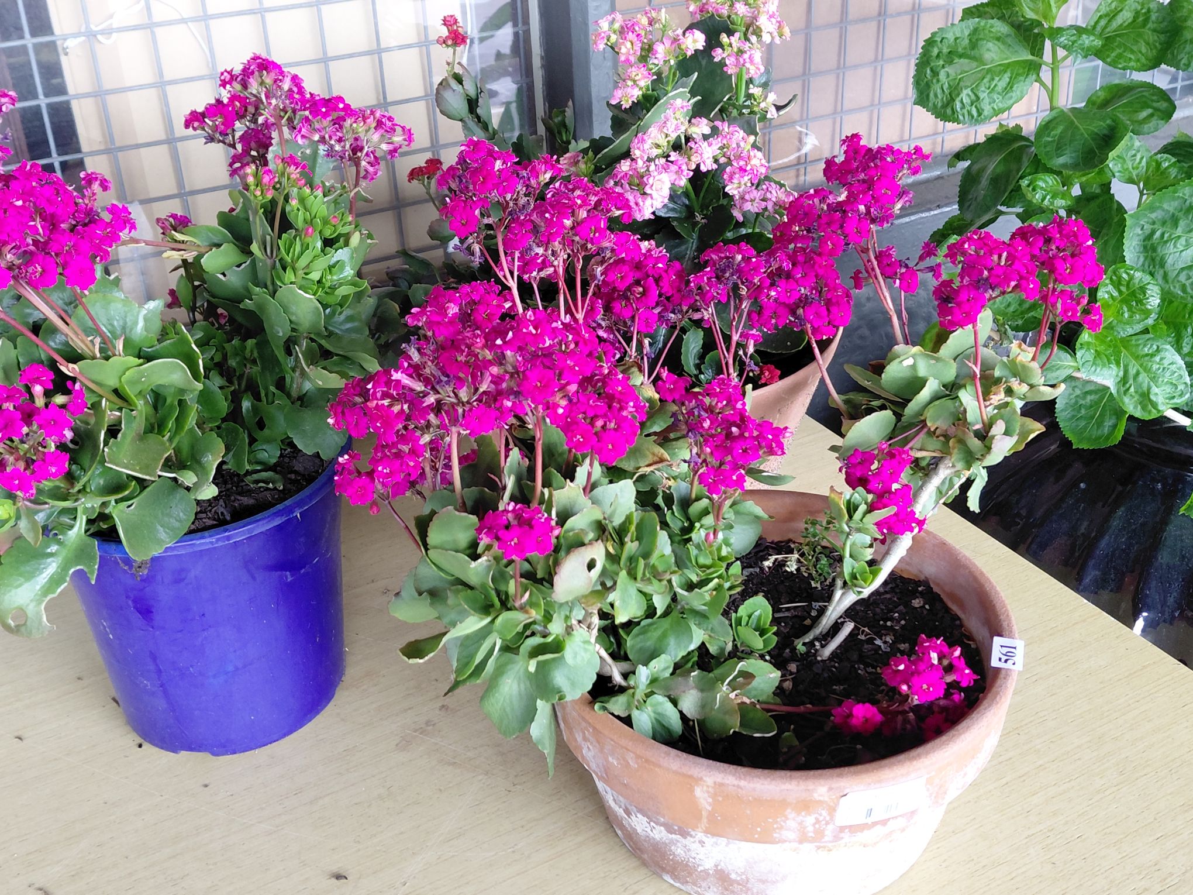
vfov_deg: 54.9
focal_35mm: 25
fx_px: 862
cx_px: 596
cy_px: 448
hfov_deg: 69.4
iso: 250
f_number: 1.8
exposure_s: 1/50.1
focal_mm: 4.69
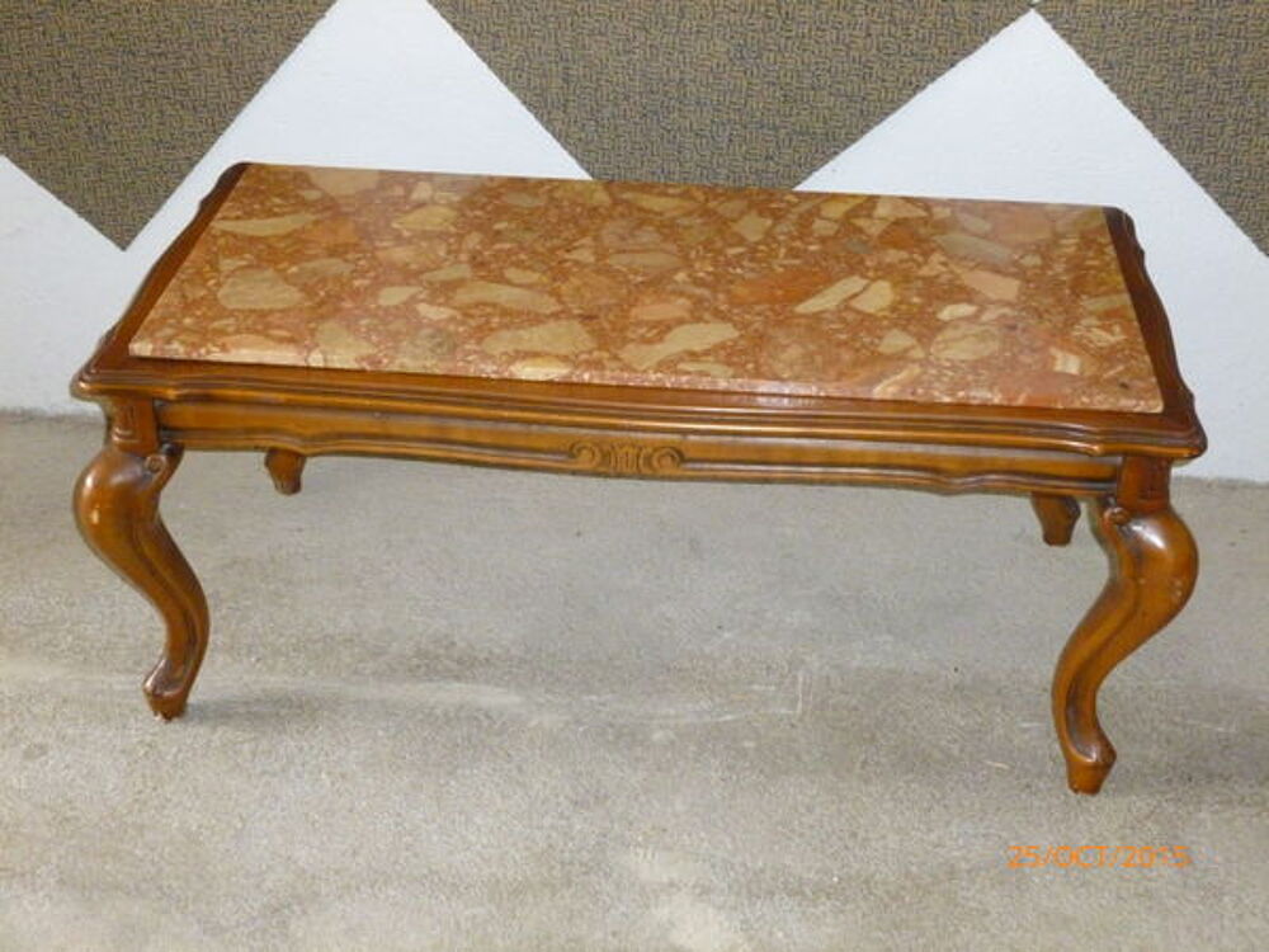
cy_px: 476
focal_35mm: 48
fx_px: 1760
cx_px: 634
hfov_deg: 39.7
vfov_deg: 30.3
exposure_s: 1/60
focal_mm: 8.6
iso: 640
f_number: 4
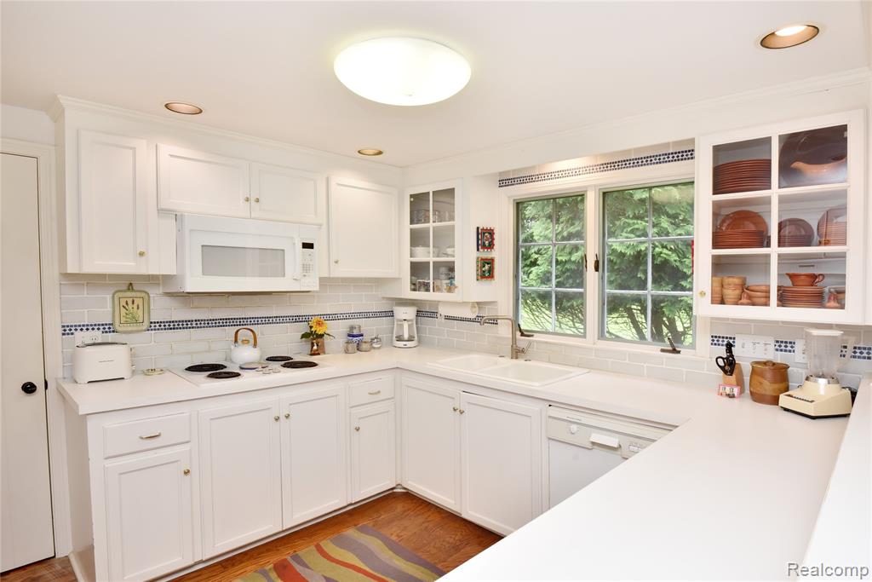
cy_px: 291
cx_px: 436
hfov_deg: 93.3
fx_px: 412
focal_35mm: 17
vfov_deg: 70.5
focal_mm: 17
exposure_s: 1/60
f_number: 10
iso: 1100
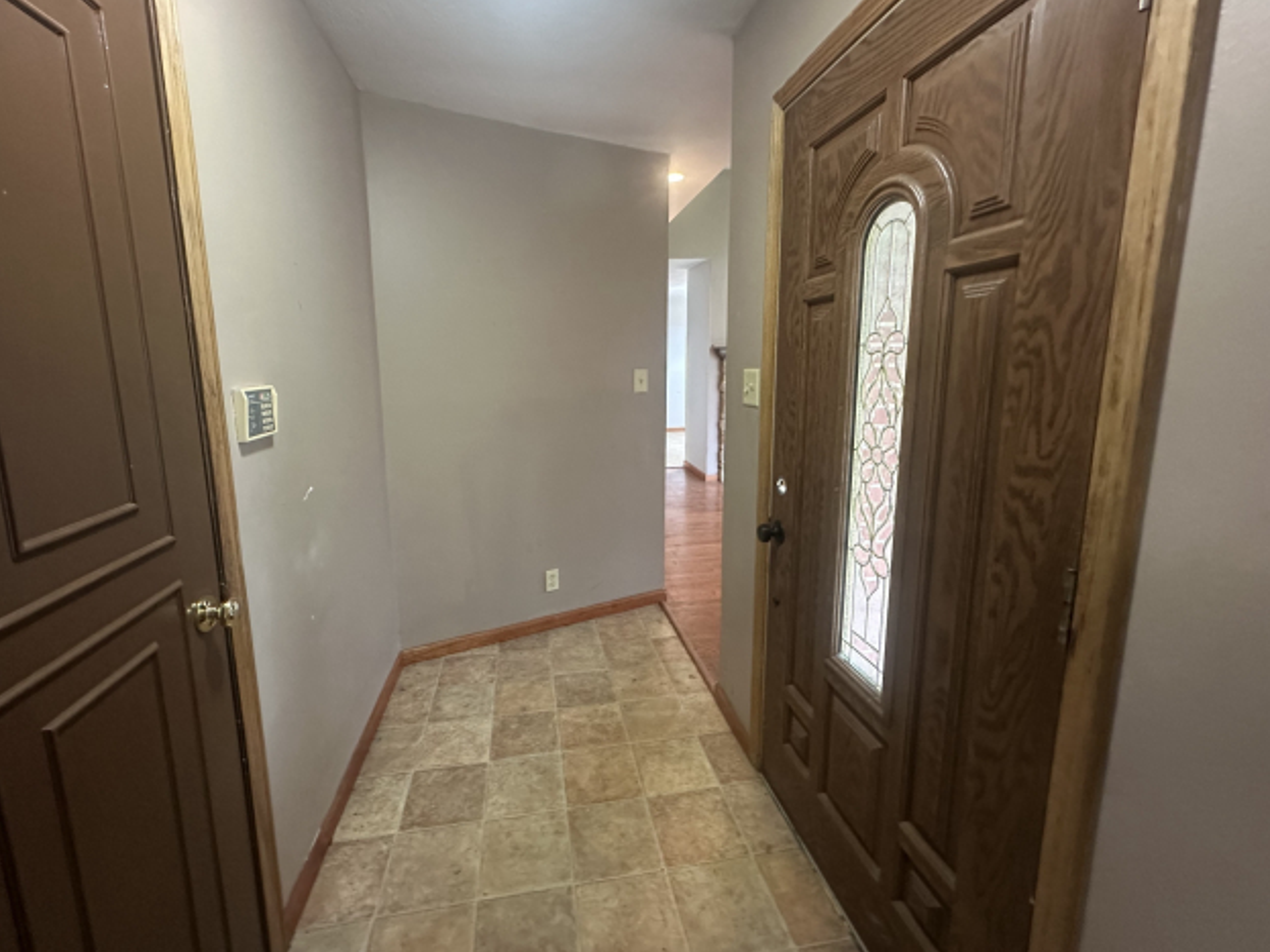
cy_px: 446
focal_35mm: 15
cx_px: 613
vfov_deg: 81.6
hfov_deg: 98.1
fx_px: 550
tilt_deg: -8.6
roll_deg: +0.1
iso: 800
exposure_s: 1/60
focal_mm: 2.22
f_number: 2.2
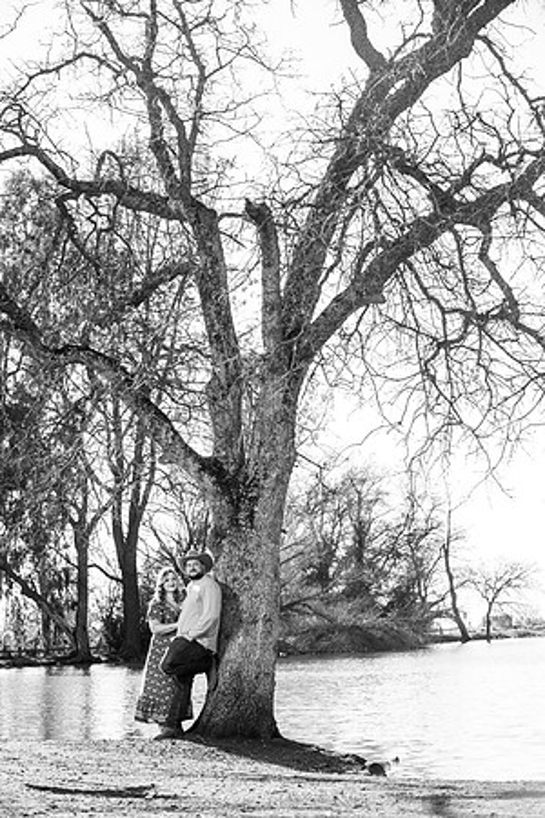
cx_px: 272
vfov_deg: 22.6
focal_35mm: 90
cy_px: 409
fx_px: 2044
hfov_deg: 15.2
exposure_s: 1/250
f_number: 5.6
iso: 160
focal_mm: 90
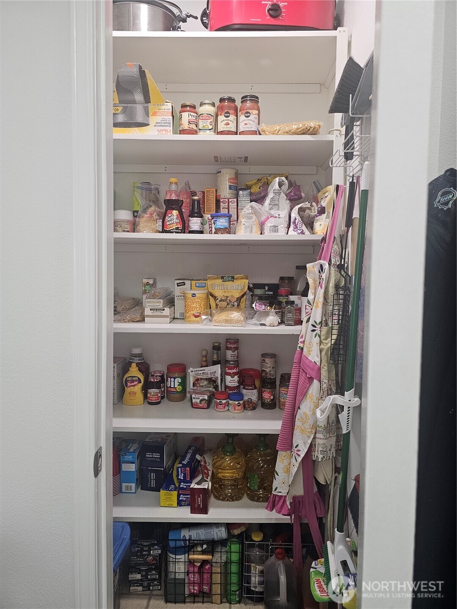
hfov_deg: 58.9
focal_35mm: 23
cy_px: 304
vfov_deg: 73.9
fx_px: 405
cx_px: 228
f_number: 1.7
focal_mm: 6.3
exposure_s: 1/120
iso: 320
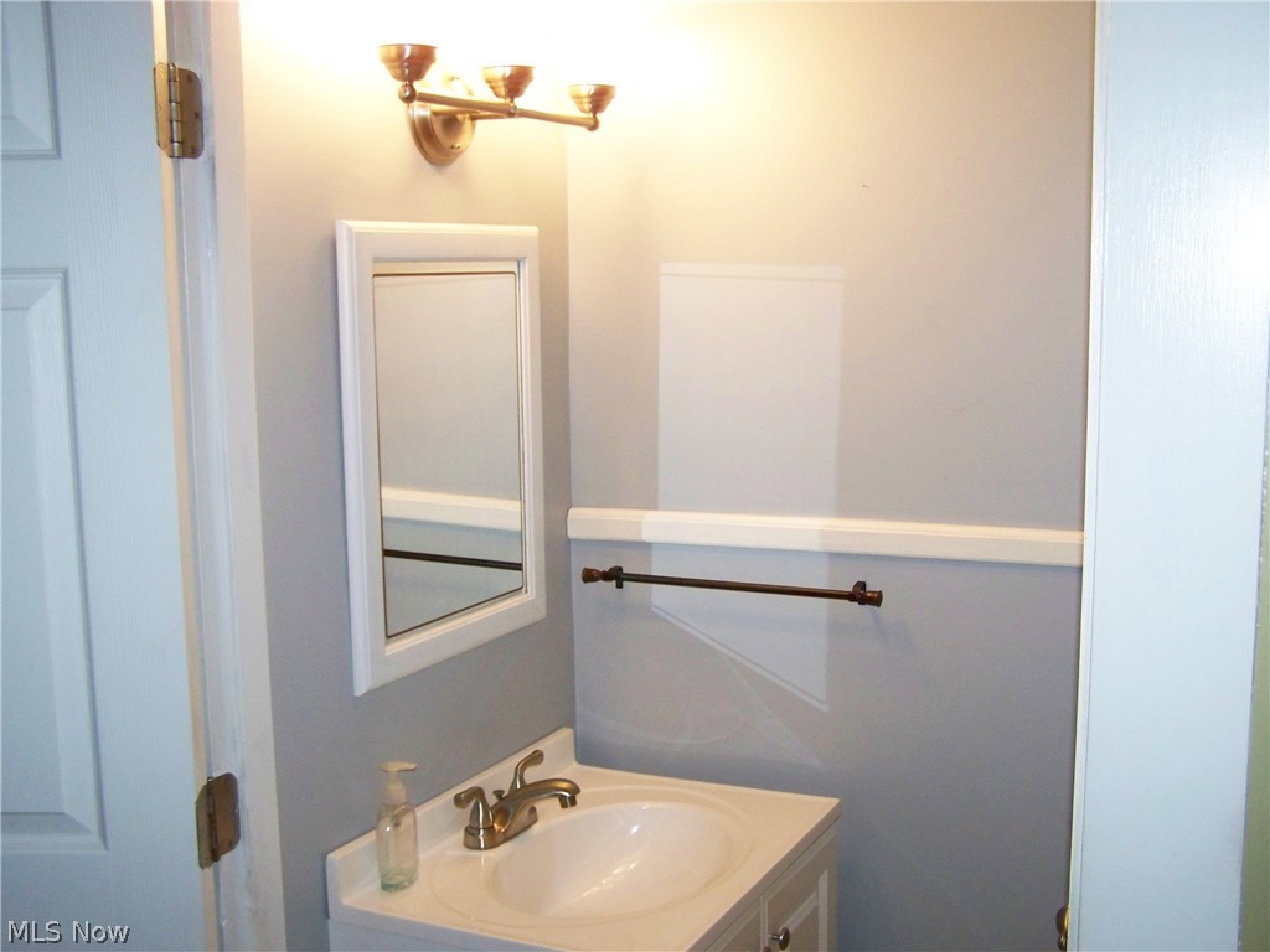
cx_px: 635
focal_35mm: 38
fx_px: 1394
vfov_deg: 37.7
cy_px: 476
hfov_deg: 49.0
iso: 200
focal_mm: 6.3
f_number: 2.8
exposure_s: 1/30
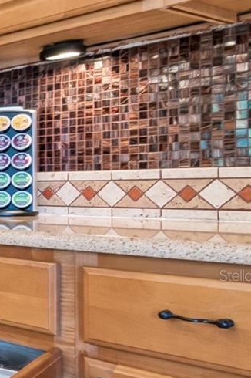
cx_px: -328
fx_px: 513
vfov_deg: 39.5
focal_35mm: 49
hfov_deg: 15.9
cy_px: 275
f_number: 7.1
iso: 100
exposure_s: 1/2
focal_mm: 10
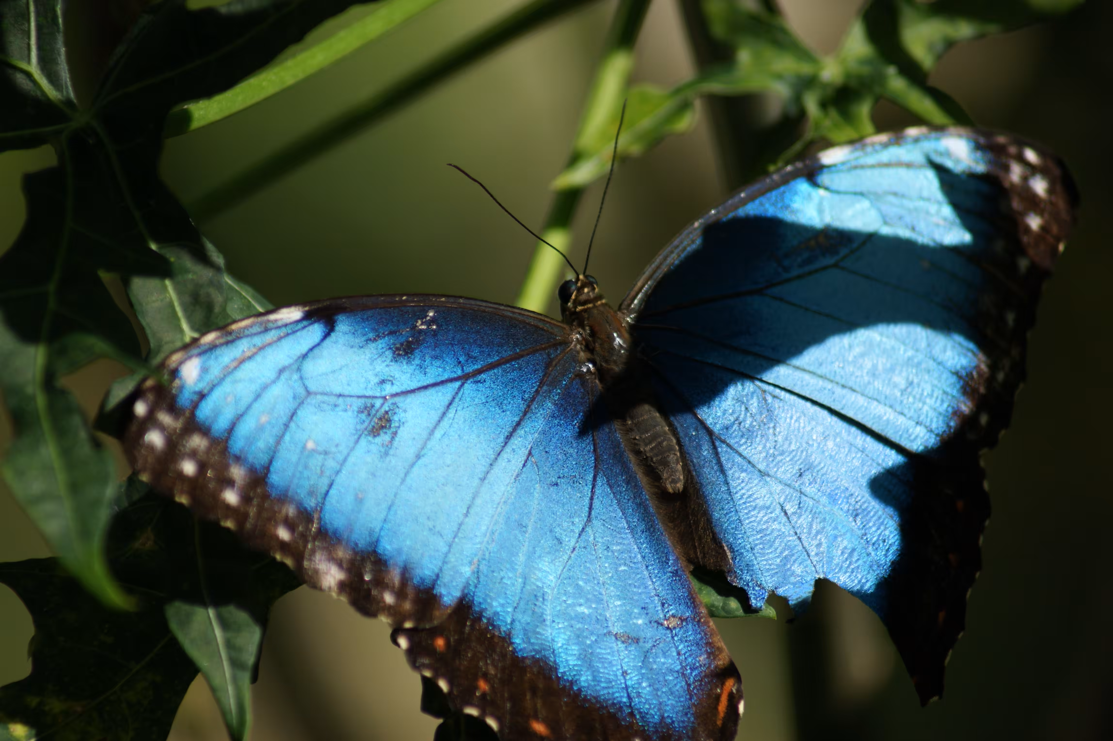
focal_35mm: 375
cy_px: 370
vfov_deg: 3.7
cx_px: 556
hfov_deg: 5.5
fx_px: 11587
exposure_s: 1/500
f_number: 5.6
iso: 125
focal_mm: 250
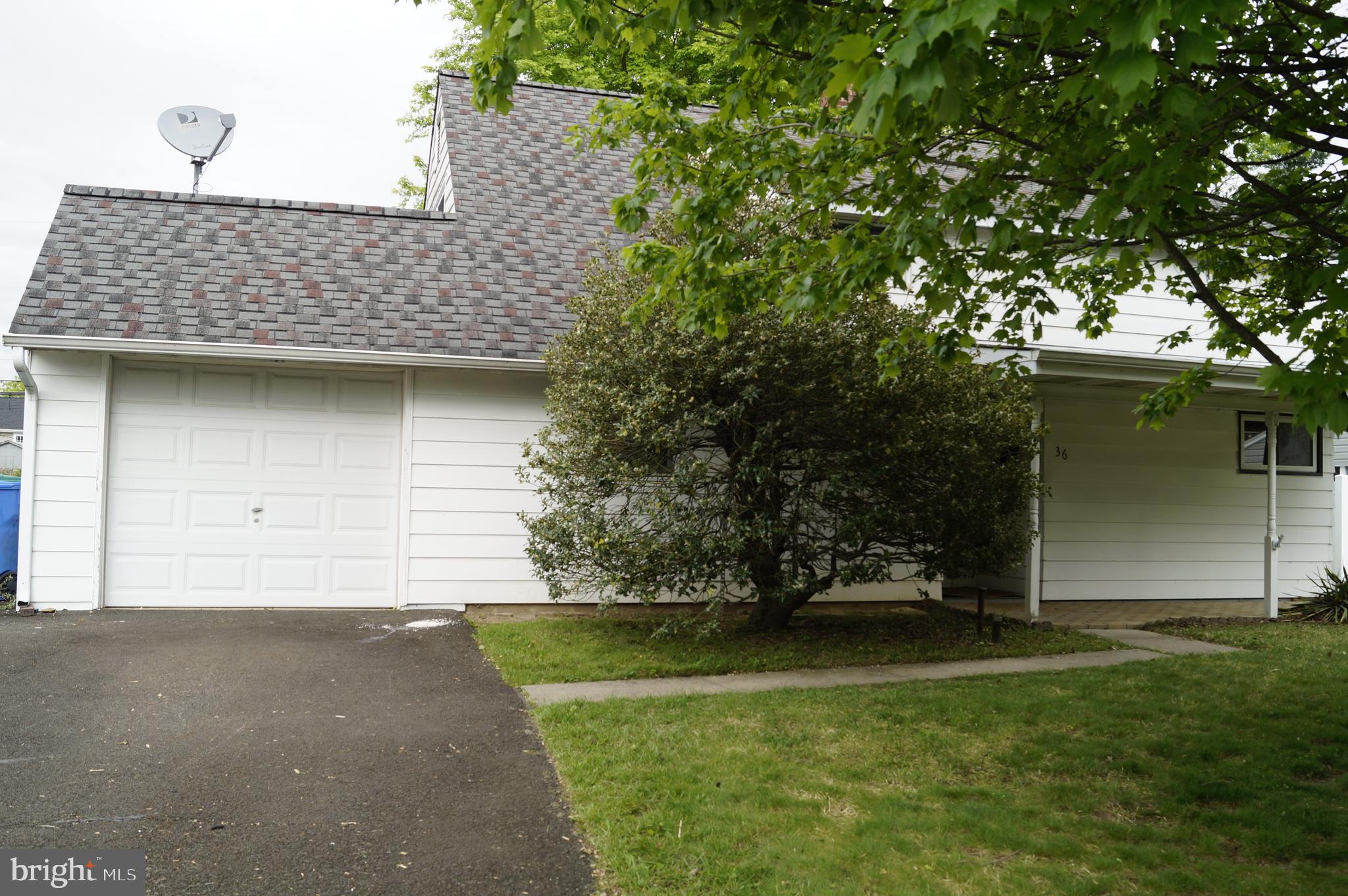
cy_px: 448
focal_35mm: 30
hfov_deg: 62.0
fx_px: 1123
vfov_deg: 43.6
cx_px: 674
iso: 100
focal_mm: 20
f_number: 7.1
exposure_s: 1/100
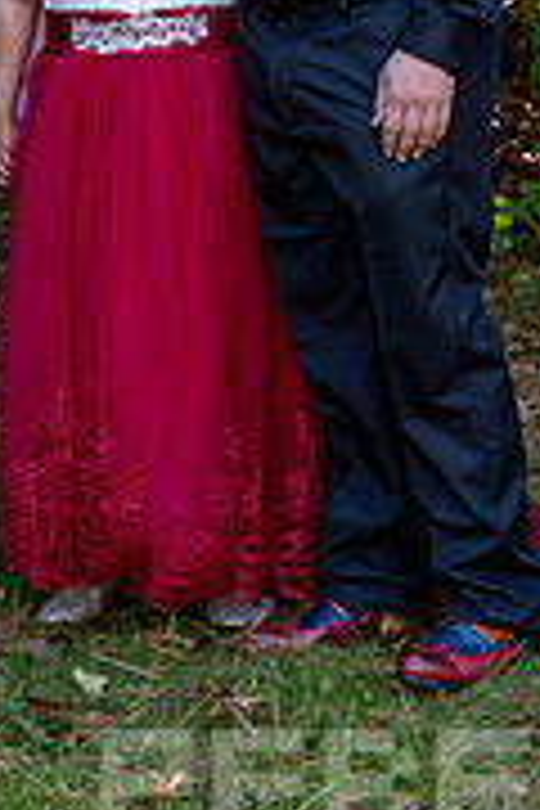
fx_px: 3487
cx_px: 214
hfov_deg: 8.9
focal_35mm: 155
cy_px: -4
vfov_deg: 13.1
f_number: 4.5
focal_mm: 62
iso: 800
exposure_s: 1/200
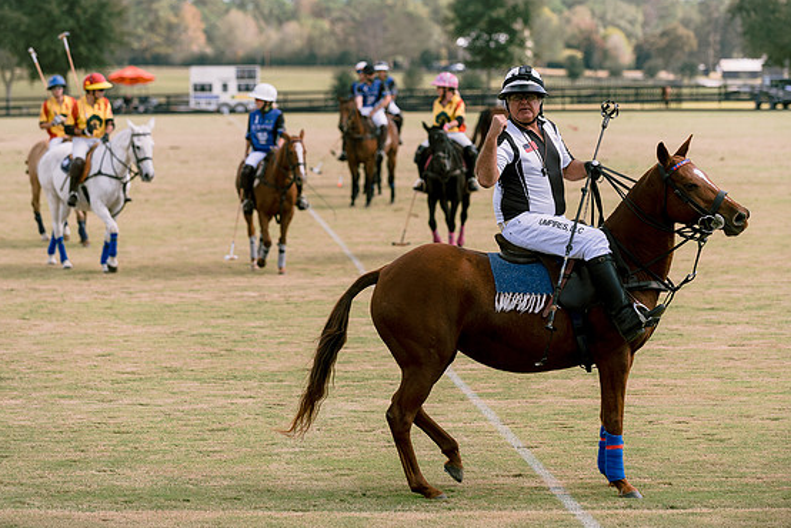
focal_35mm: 136
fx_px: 2990
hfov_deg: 15.1
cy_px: 259
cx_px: 386
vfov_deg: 10.1
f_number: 4
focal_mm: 130
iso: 200
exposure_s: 1/2000
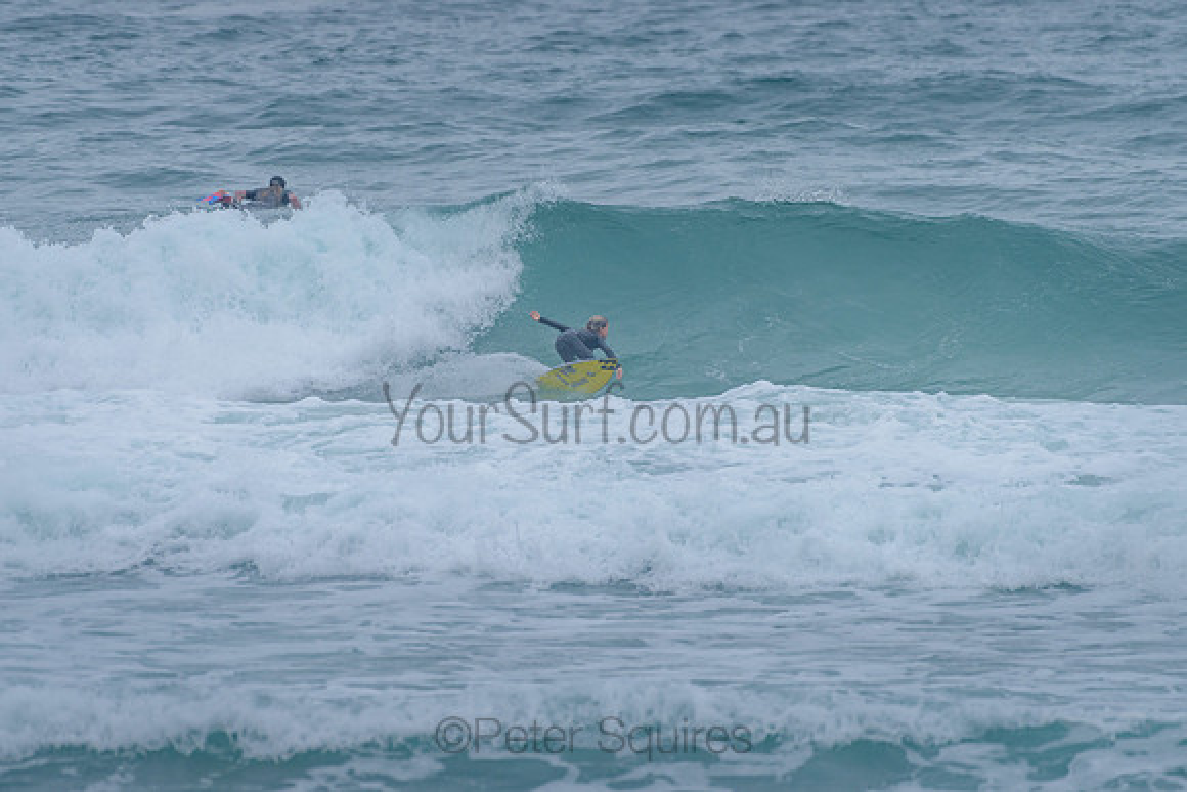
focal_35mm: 613
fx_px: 20208
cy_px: 308
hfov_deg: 3.4
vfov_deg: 2.2
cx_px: 595
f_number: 5.6
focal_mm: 500
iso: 400
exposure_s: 1/1250
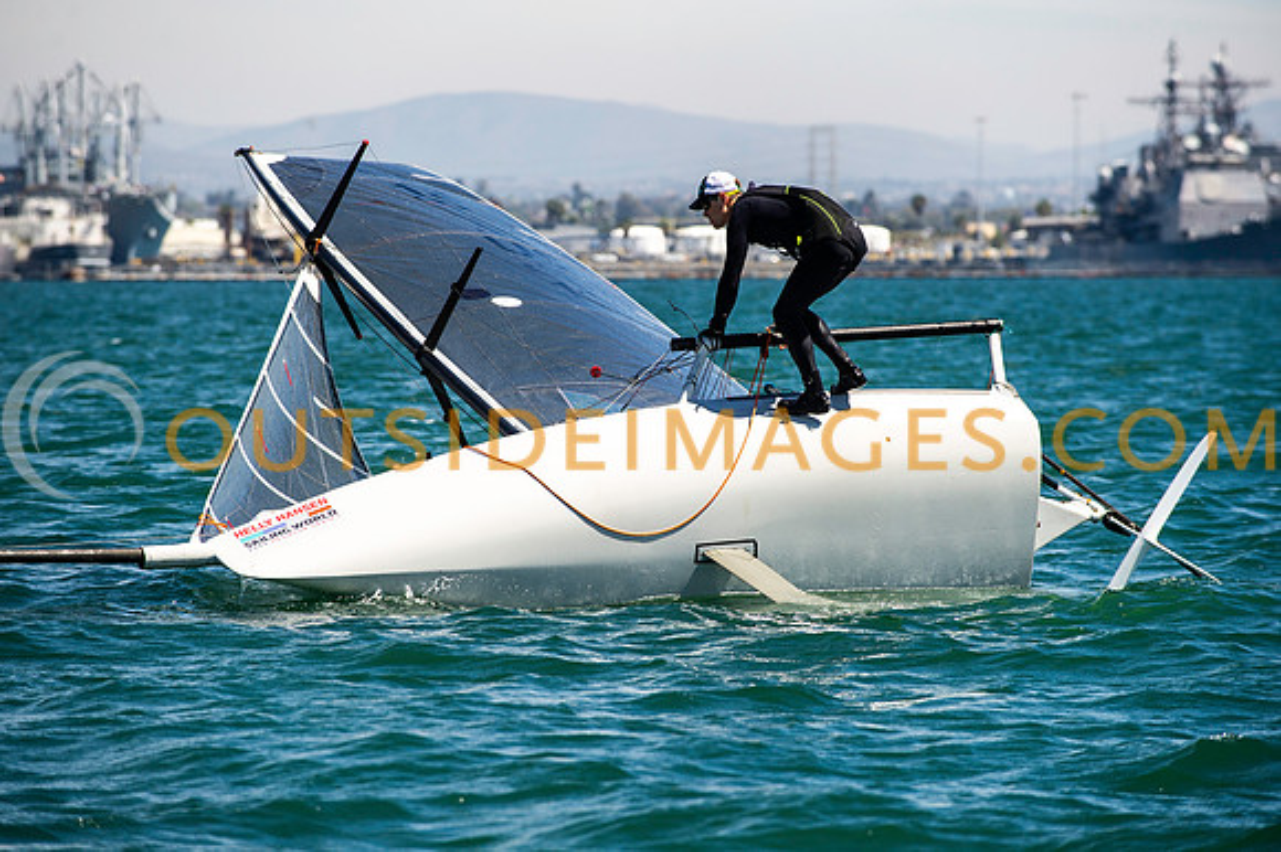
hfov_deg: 10.0
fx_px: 7305
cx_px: 640
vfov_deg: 6.7
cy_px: 426
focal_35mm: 205
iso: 320
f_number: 5
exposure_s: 1/2000
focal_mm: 200
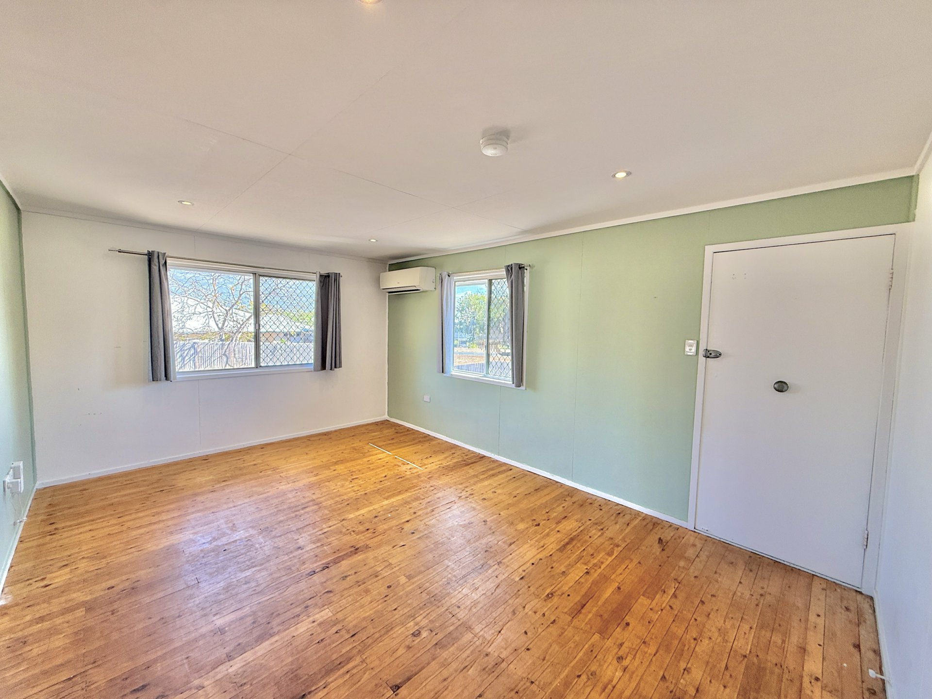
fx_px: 377
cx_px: 466
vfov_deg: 85.7
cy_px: 350
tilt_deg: -3.9
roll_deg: -0.6
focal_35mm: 14
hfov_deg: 102.1
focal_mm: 2.22
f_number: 2.2
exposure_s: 1/144
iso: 64
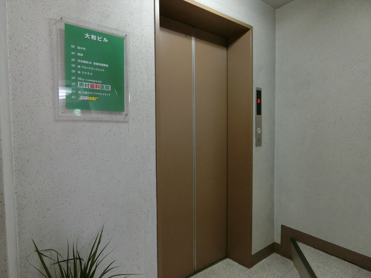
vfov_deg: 68.7
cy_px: 139
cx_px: 186
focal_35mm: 19
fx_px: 204
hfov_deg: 84.7
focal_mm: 4.06
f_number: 2.7
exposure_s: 1/60
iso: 400
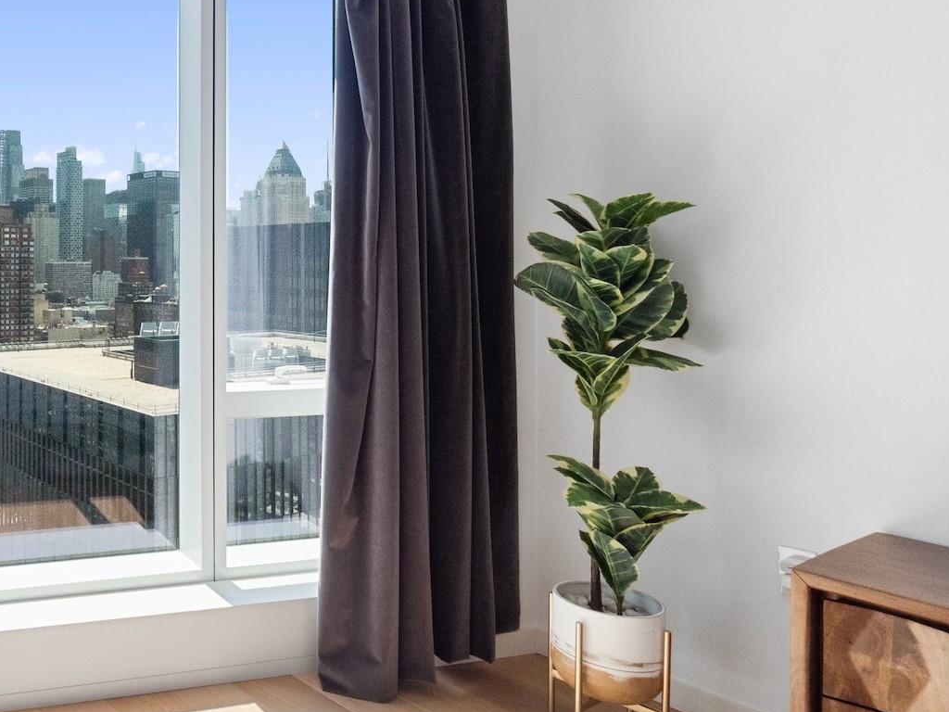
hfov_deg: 53.5
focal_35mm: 28
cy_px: 256
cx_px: 56
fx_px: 768
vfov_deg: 49.1
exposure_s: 1/200
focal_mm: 7
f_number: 6.3
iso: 800
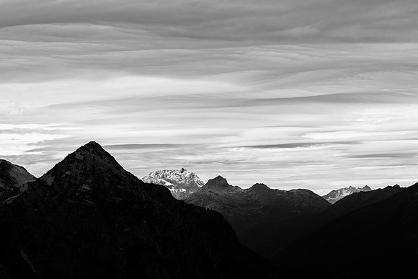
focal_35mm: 122
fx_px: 1421
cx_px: 209
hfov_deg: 16.7
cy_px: 162
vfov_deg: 11.2
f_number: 3.5
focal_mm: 70
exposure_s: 1/1000
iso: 100
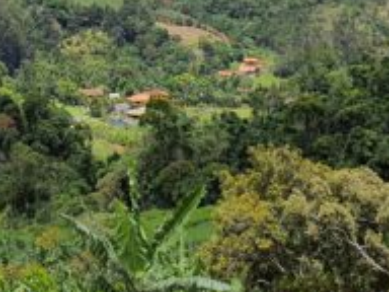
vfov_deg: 14.3
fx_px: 1079
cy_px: -164
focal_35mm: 96
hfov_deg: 19.6
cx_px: -38
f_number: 1.8
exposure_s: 1/2400
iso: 50
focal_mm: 5.23
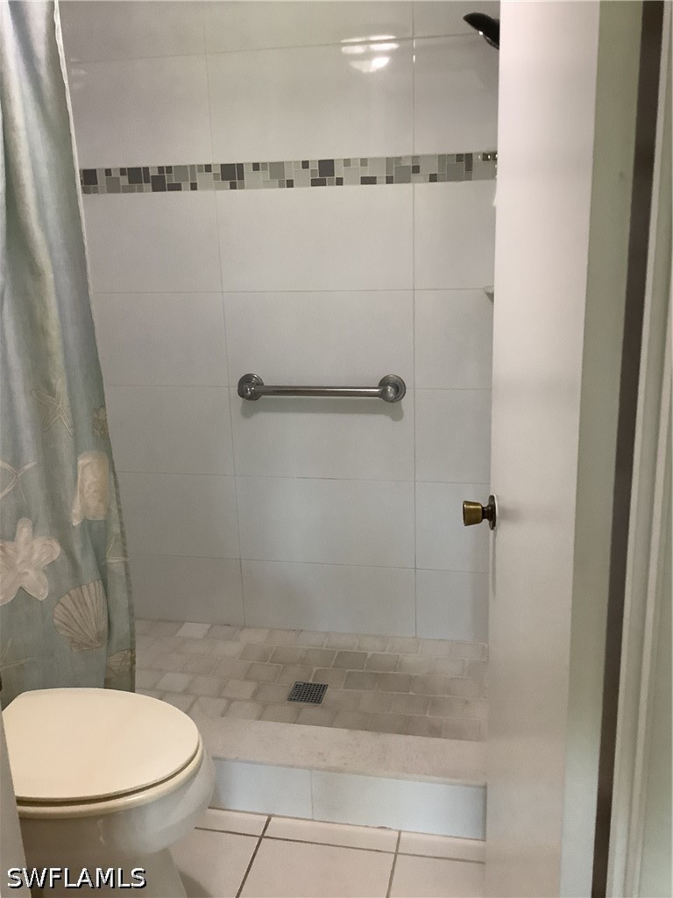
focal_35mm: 31
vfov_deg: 58.4
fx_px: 804
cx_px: 336
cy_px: 449
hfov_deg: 45.4
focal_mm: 3.3
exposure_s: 1/50
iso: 200
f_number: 2.4
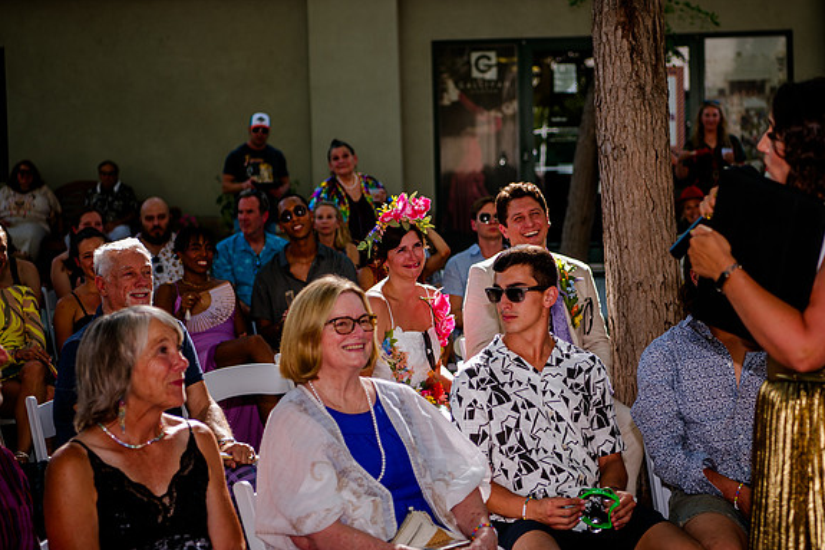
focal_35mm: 76
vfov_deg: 17.9
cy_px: 216
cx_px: 504
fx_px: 1741
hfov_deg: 26.6
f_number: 3.2
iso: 200
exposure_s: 1/500
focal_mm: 62
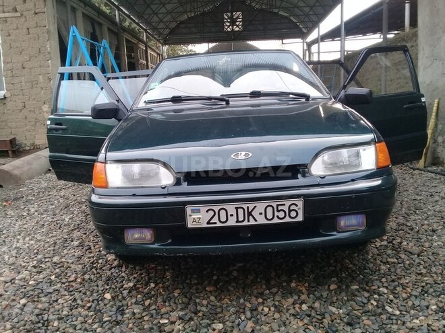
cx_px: 222
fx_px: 399
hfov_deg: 58.4
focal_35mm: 31
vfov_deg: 45.4
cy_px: 166
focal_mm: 3.3
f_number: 2.2
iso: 64
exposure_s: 1/50
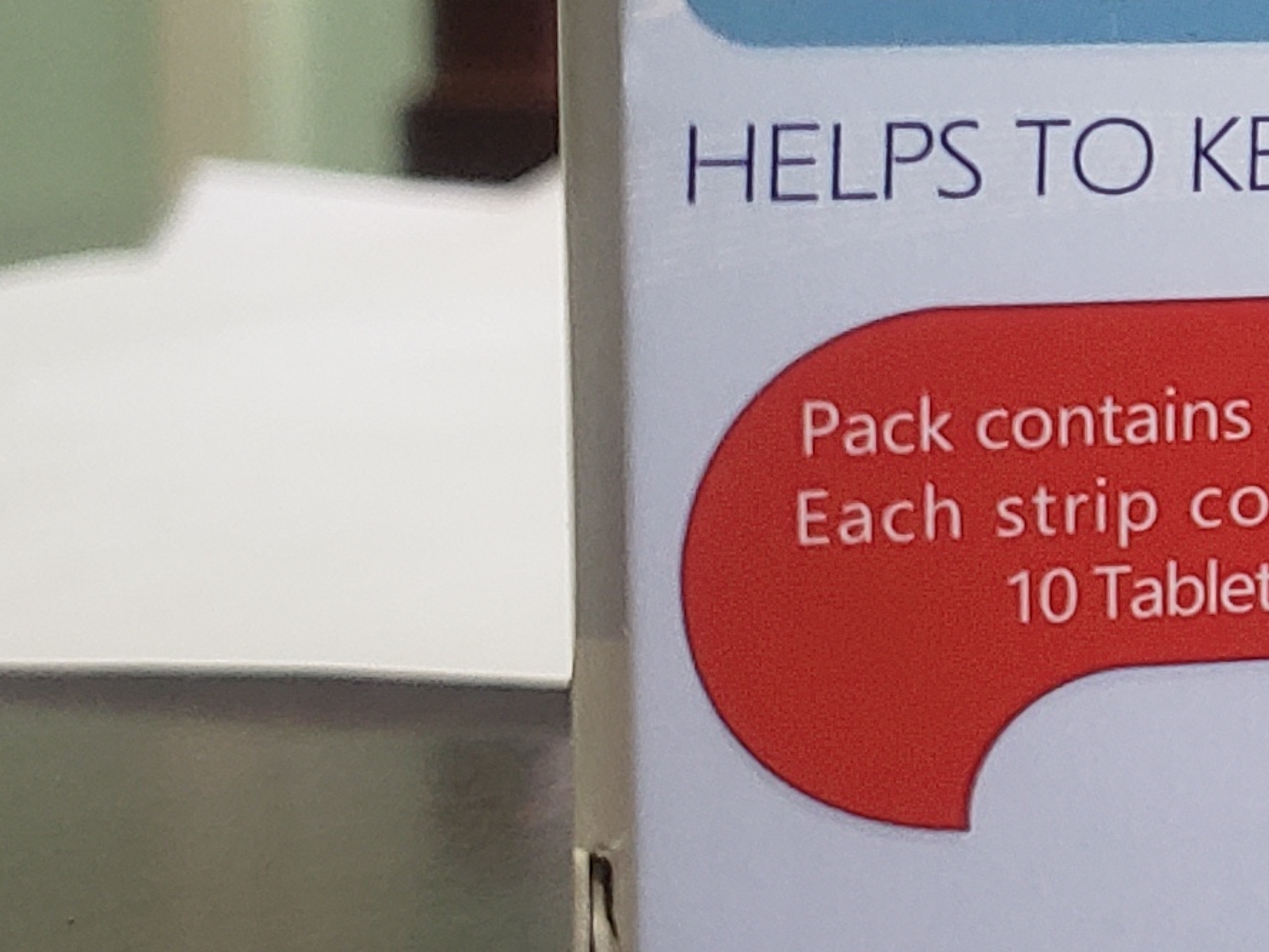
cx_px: 2199
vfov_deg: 12.4
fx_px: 4326
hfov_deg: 14.8
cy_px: 46
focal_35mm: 118
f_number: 2.4
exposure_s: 1/50
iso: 160
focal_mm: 4.3
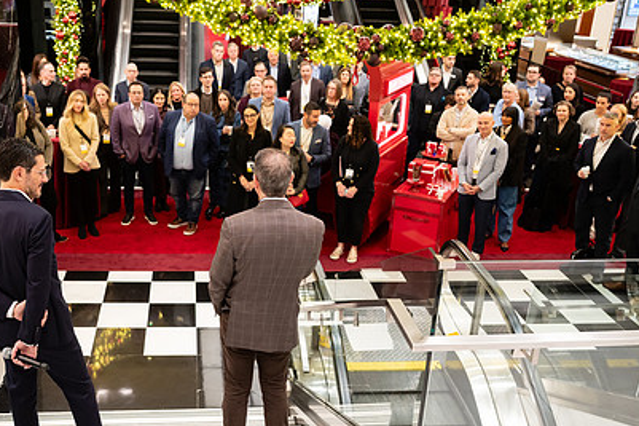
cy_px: 203
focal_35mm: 39
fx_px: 692
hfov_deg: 49.1
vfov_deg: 34.2
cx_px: 244
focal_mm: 24
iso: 1250
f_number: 3.2
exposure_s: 1/160
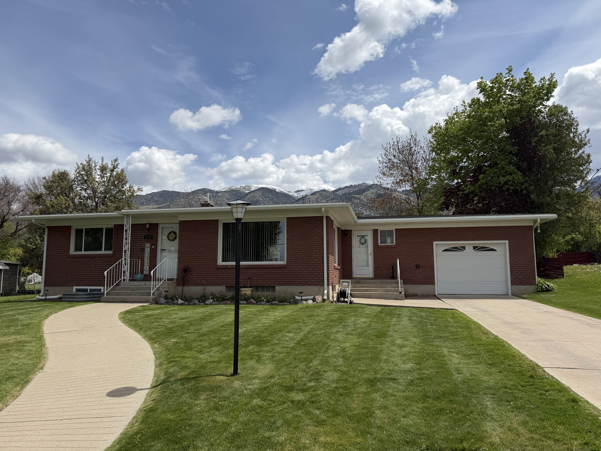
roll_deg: -0.3
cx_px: 300
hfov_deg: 71.6
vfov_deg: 56.8
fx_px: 417
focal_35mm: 24
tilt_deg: +7.4
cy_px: 226
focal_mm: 6.76
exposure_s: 1/8130
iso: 80
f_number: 1.78
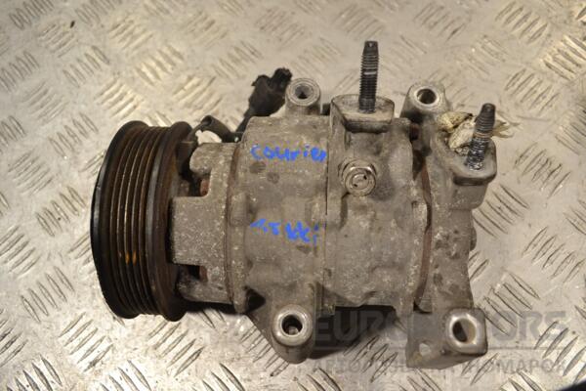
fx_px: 488
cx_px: 293
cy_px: 196
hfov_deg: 61.9
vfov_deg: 43.6
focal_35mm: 30
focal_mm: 20
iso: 360
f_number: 5.6
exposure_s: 1/125
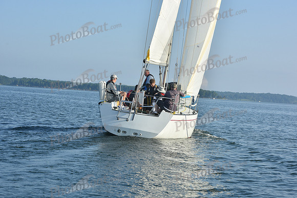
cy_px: 99
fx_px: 759
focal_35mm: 92
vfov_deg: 14.9
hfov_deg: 22.1
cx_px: 148
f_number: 9
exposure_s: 1/800
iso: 320
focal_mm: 92
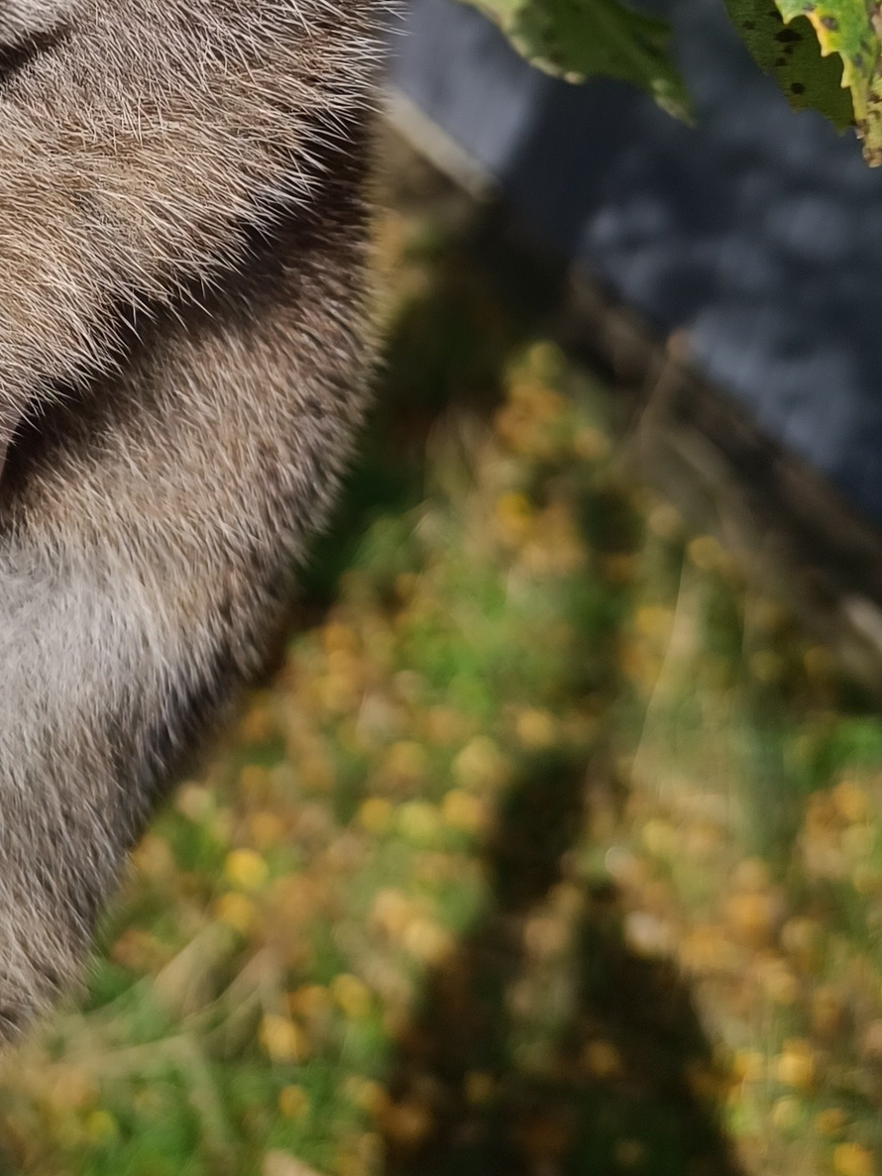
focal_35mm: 69
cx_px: -294
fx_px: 2345
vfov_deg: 26.4
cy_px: -46
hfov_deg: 19.5
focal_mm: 6.14
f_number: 1.65
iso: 50
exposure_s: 1/216
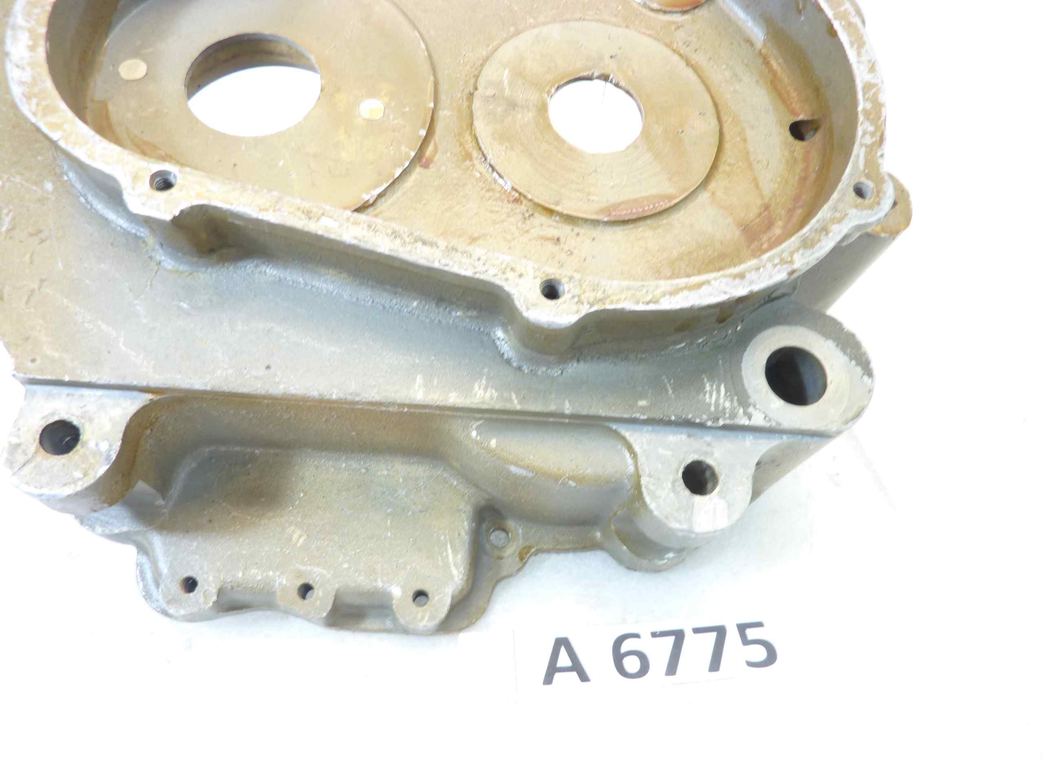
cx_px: 522
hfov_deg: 69.4
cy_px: 391
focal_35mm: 25
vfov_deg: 54.9
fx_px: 753
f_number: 3.3
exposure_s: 1/10
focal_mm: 4.1
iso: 80
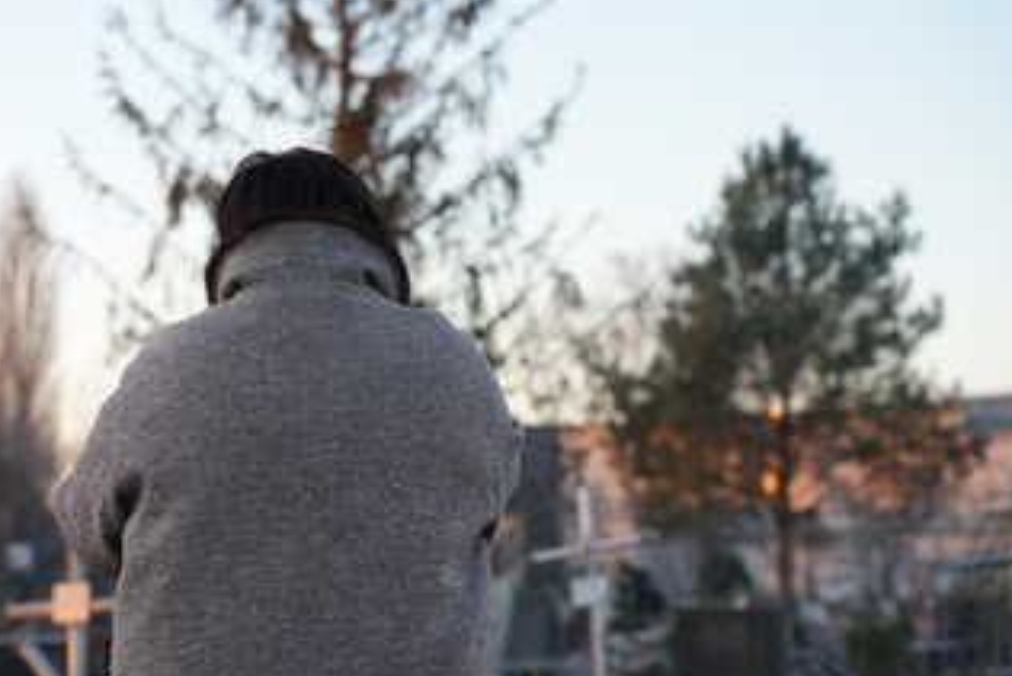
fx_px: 2672
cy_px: 376
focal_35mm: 95
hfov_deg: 21.4
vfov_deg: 14.4
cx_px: 410
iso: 100
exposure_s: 1/80
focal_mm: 75
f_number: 4
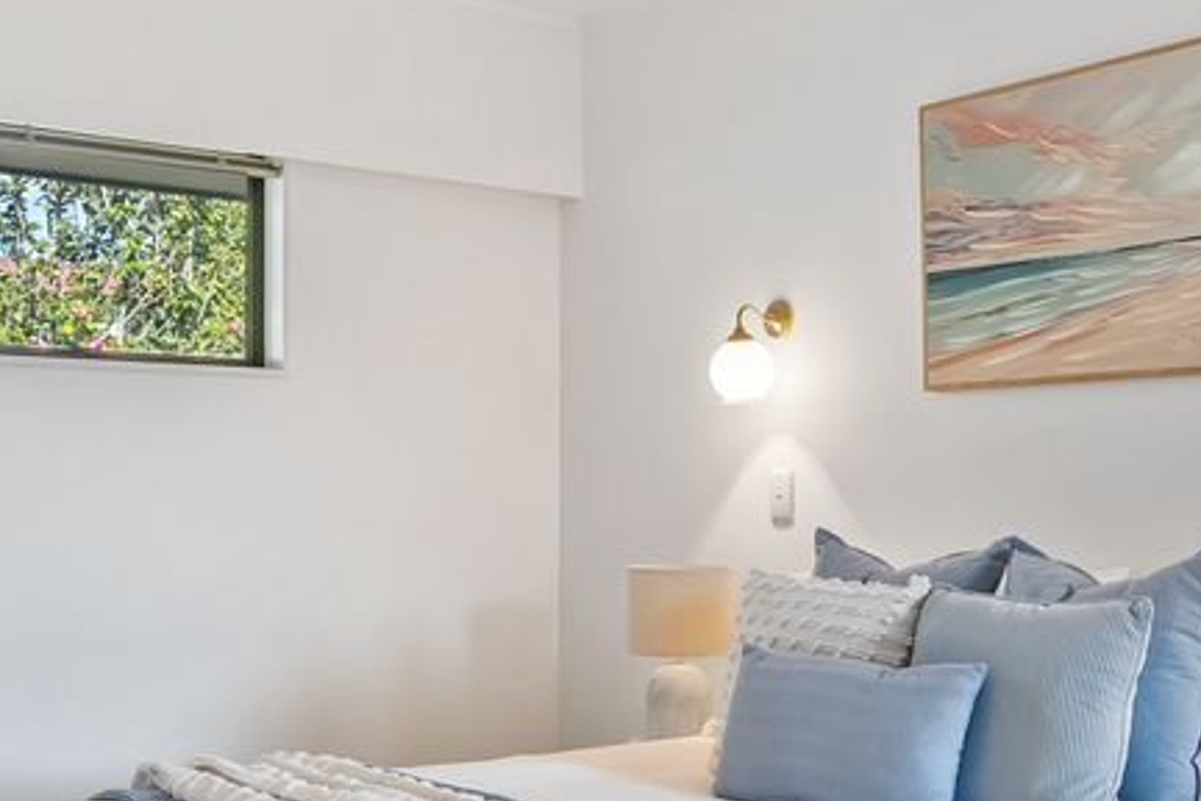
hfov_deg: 40.9
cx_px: 484
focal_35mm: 48
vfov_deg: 28.0
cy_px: 501
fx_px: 1601
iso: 500
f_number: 7.1
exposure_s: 1/6
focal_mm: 16
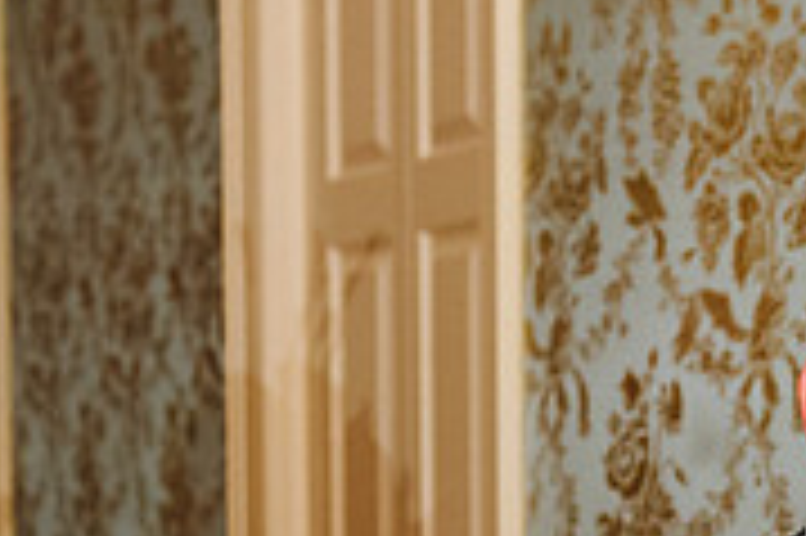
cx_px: 1007
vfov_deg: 9.9
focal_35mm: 136
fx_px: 3042
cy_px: 718
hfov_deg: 14.5
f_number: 4
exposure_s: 1/160
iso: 3200
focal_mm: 36
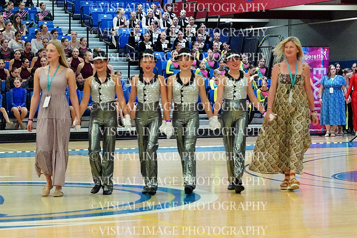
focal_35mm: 127
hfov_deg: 16.1
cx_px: 178
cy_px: 119
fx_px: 1260
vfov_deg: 10.8
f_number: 4
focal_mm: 85
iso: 25600
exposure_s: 1/1000
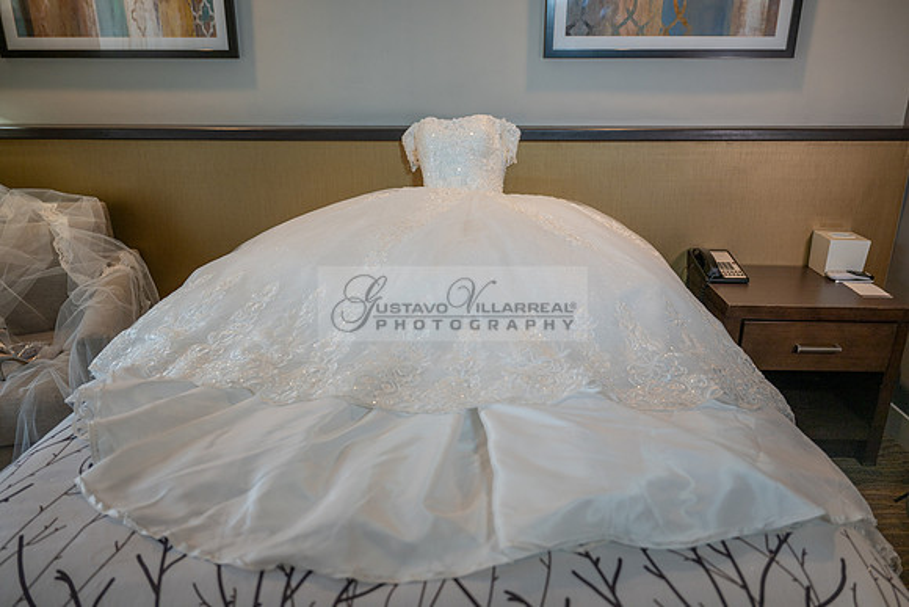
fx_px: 695
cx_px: 454
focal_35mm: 28
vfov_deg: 47.2
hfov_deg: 66.4
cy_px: 304
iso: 250
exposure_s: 1/125
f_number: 2.8
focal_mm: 27.5
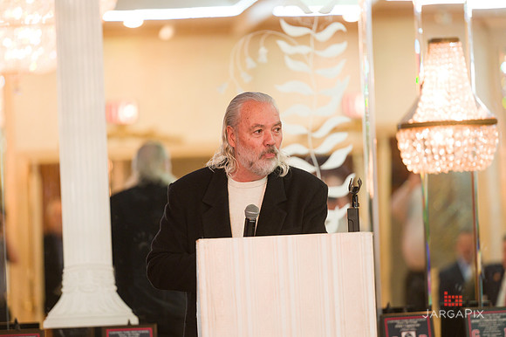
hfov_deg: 10.3
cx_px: 253
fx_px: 2809
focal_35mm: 200
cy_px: 168
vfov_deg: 6.9
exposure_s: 1/125
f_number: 3.2
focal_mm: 200
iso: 1600
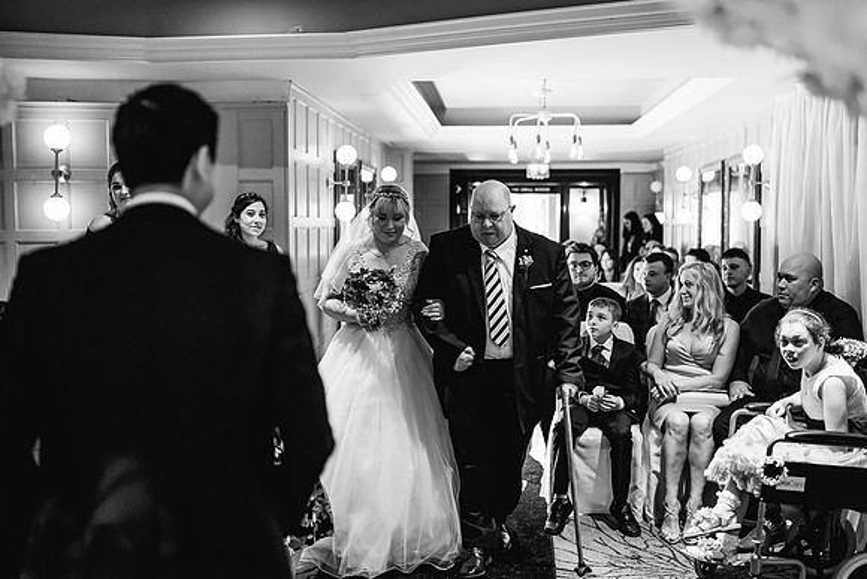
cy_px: 290
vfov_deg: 37.4
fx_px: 856
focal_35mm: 36
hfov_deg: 53.7
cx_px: 434
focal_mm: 35
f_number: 1.6
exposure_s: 1/250
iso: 3200
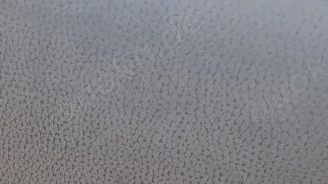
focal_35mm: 77
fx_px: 670
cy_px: 290
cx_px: -11
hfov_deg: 25.9
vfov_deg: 14.4
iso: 1250
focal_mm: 6.3
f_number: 1.7
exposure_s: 1/101
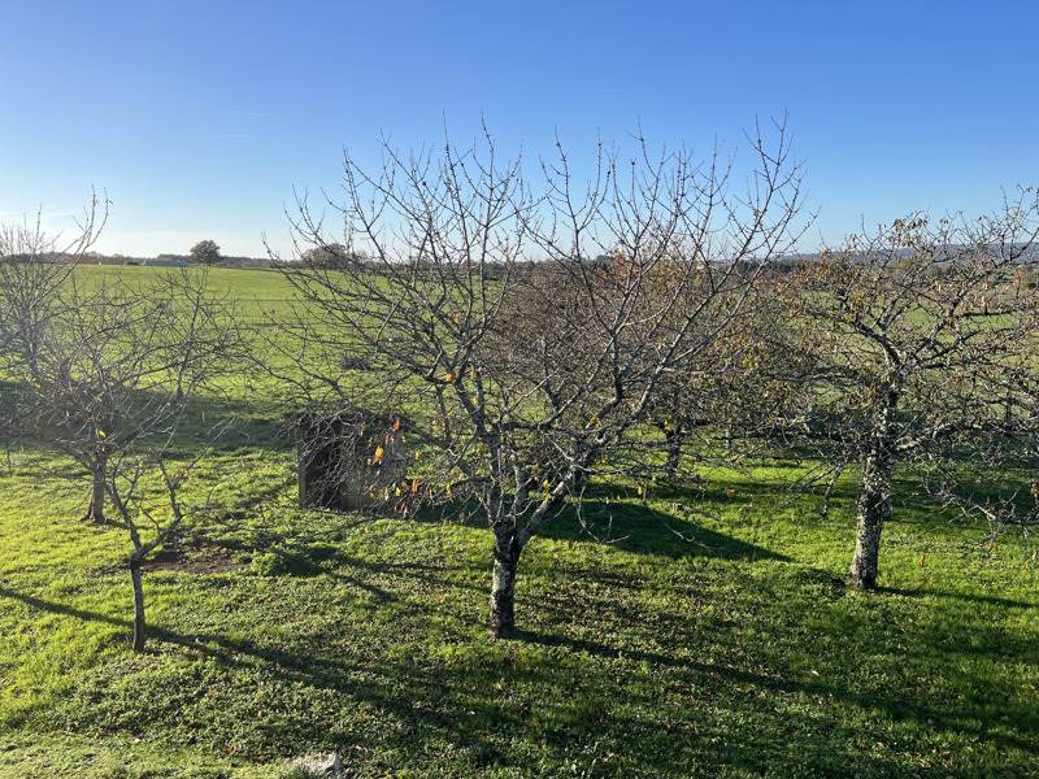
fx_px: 780
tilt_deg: -10.1
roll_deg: +0.8
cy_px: 390
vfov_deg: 53.1
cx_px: 520
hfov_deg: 67.3
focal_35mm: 26
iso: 50
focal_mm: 5.1
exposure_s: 1/2268
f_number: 1.6
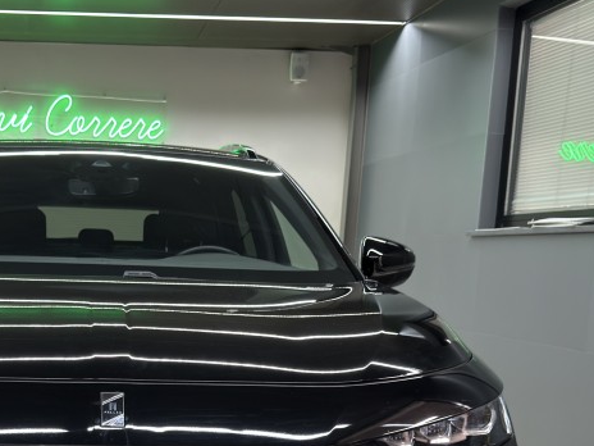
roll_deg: -1.9
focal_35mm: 53
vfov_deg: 26.4
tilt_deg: -10.5
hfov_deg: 35.5
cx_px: 157
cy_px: 418
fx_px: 909
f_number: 1.78
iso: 250
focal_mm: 6.76
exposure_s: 1/33
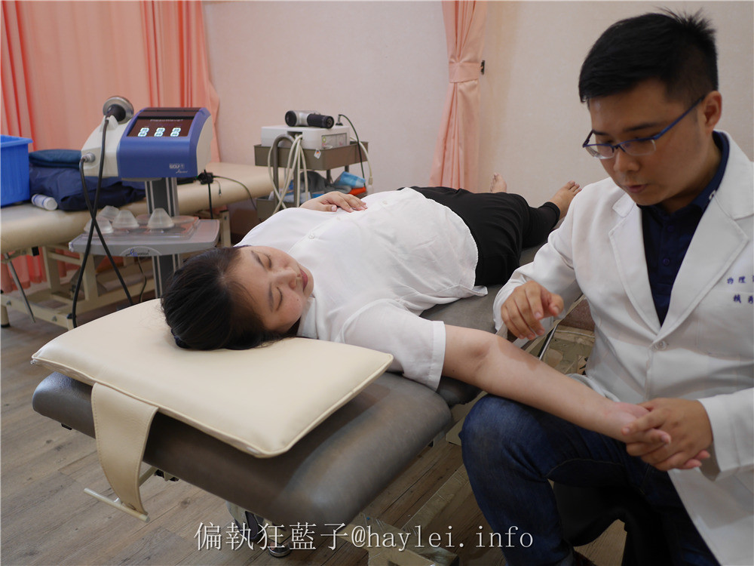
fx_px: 653
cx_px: 377
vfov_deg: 46.8
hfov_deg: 60.0
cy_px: 283
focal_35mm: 30
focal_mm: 15
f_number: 1.7
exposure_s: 1/80
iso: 200
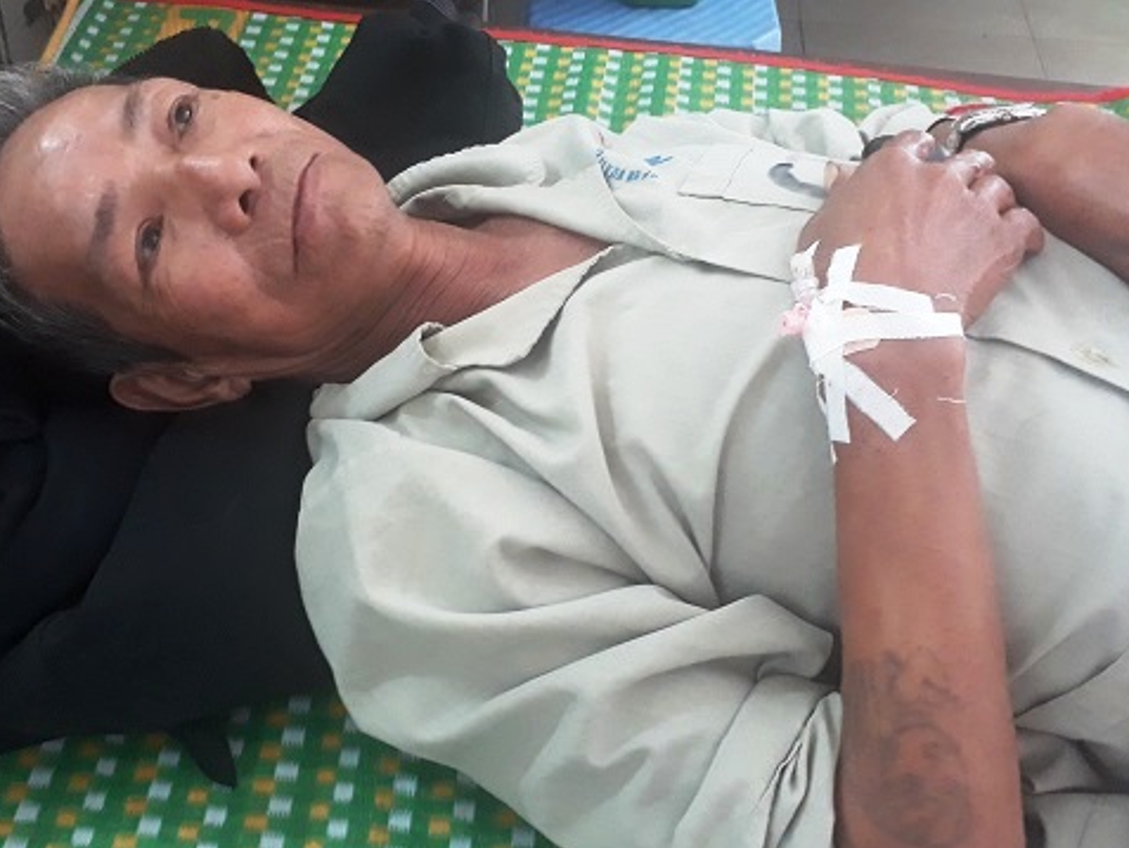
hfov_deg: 50.1
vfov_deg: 38.7
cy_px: 391
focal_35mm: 37
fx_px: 1207
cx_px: 517
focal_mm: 3.6
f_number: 1.9
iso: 400
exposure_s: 1/17
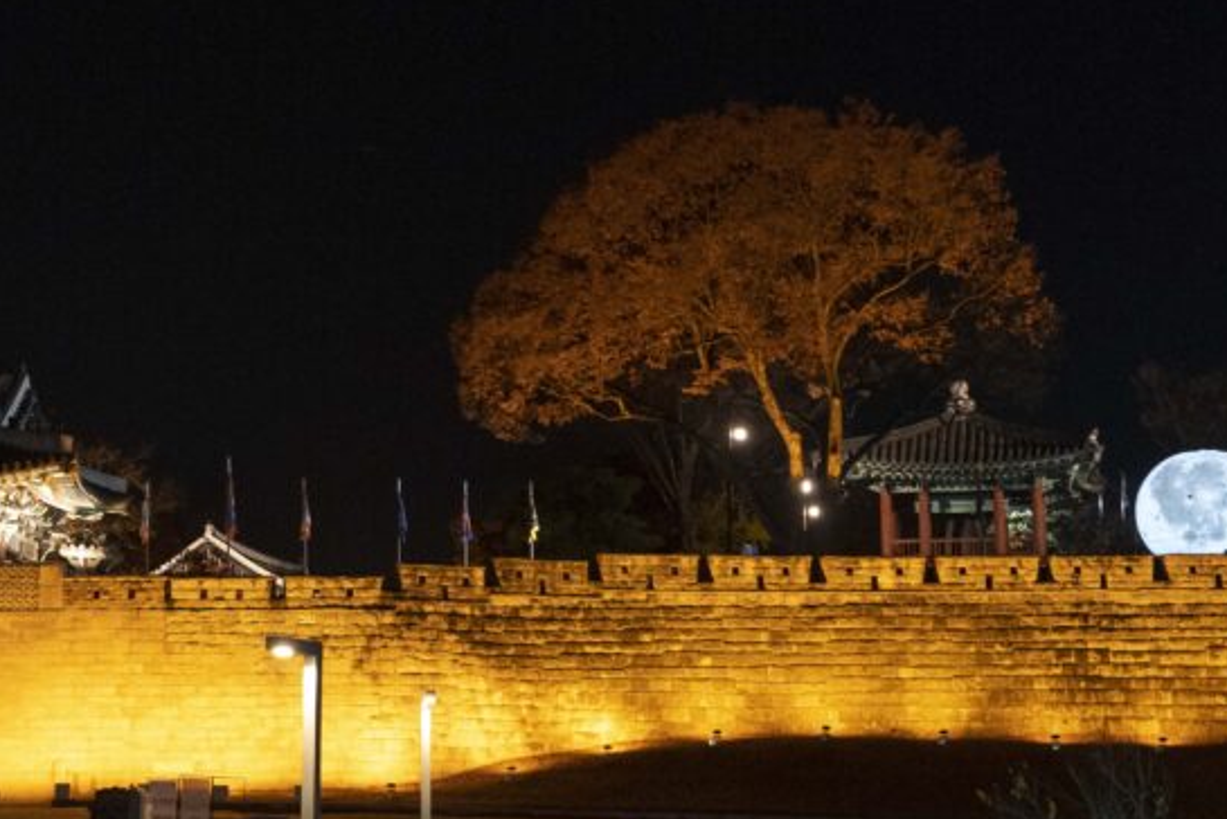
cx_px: 322
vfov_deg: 14.9
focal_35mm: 92
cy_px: 381
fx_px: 3137
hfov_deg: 22.0
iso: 6400
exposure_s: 1/60
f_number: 5.6
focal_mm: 49
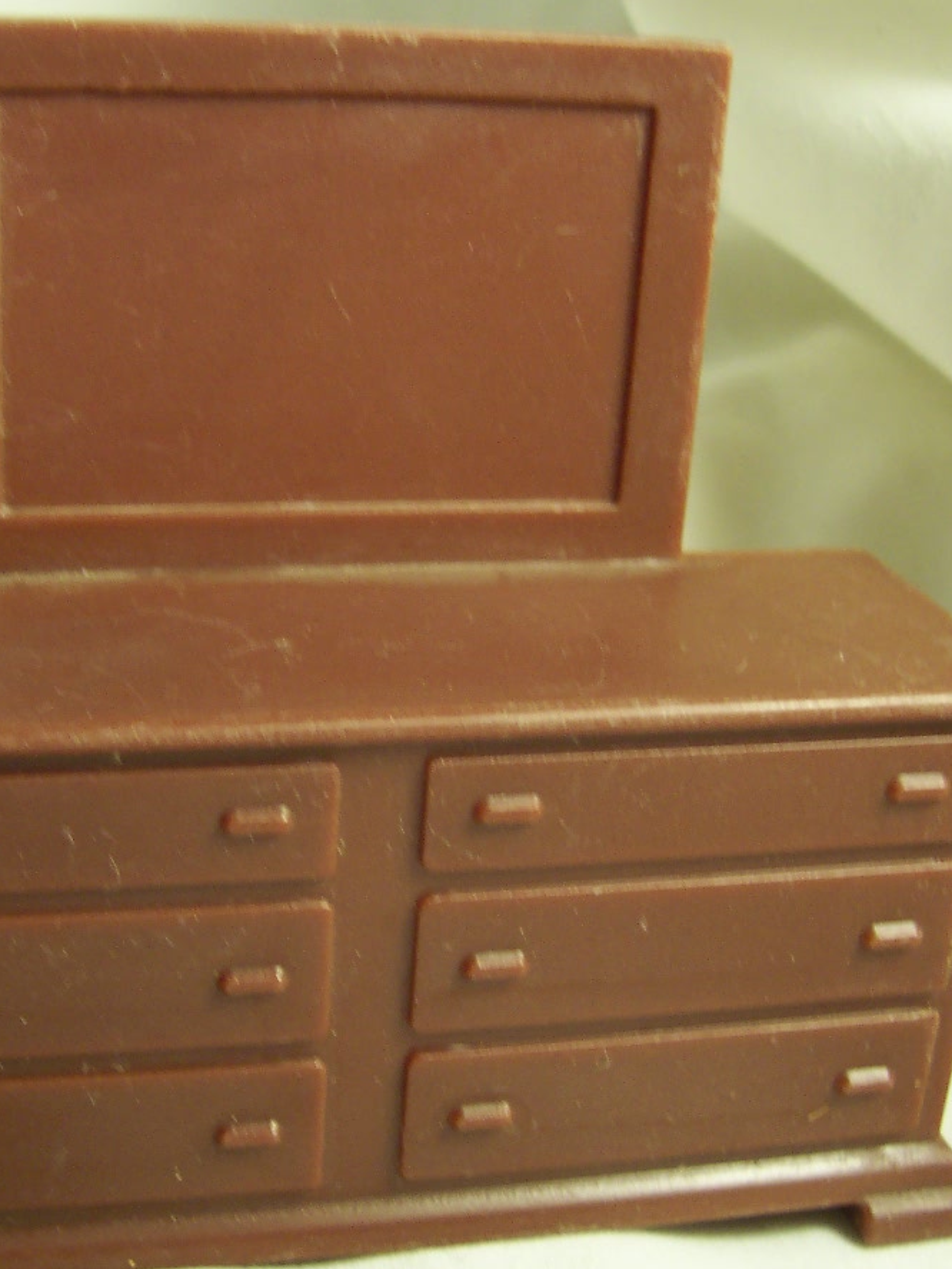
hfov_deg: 29.0
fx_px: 1833
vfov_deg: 38.2
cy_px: 632
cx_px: 337
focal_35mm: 50
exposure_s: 1/90
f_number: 2.8
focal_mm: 5.6
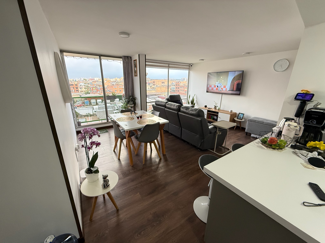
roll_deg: -0.3
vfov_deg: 85.7
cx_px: 162
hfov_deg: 102.1
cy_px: 122
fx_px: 131
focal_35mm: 14
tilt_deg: -16.9
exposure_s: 1/99
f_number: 2.2
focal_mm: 2.22
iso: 320
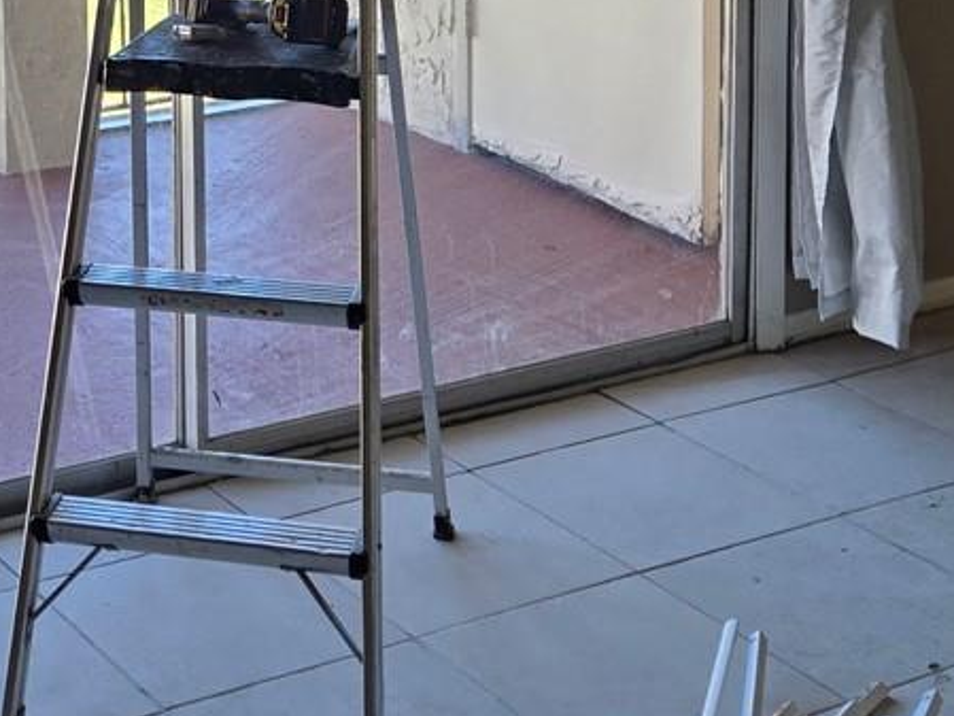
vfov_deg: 16.6
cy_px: -304
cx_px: 93
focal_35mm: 82
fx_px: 2260
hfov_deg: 23.2
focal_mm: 5.4
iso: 50
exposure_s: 1/180
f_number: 1.8
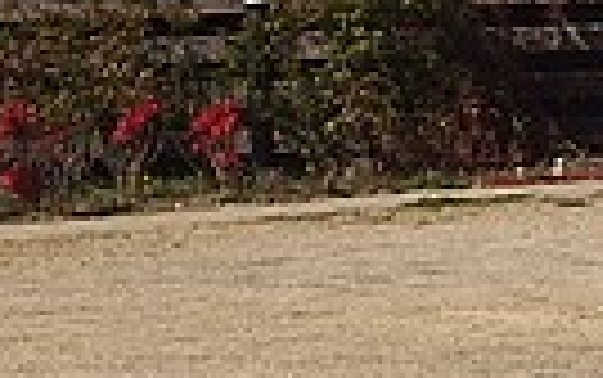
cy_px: 45
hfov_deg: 4.2
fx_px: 8224
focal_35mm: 500
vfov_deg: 2.6
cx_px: 385
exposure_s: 1/2000
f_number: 2.8
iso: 100
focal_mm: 23.5
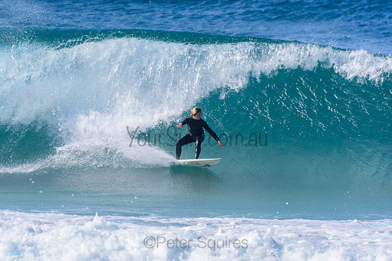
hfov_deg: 2.7
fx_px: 8168
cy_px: 130
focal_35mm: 750
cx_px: 196
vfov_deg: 1.8
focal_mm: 500
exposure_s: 1/2000
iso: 320
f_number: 5.6
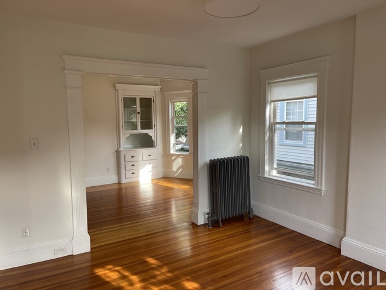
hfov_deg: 67.3
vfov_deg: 53.0
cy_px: 145
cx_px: 193
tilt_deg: -6.0
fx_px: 290
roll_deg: +0.5
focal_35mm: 26
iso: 32
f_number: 1.6
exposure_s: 1/121
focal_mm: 5.1
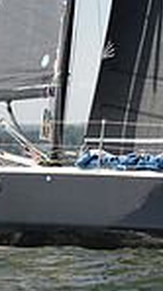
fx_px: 4436
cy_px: 154
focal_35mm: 576
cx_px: 77
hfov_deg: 2.1
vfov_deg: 3.8
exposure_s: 1/800
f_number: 3.5
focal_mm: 140
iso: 250
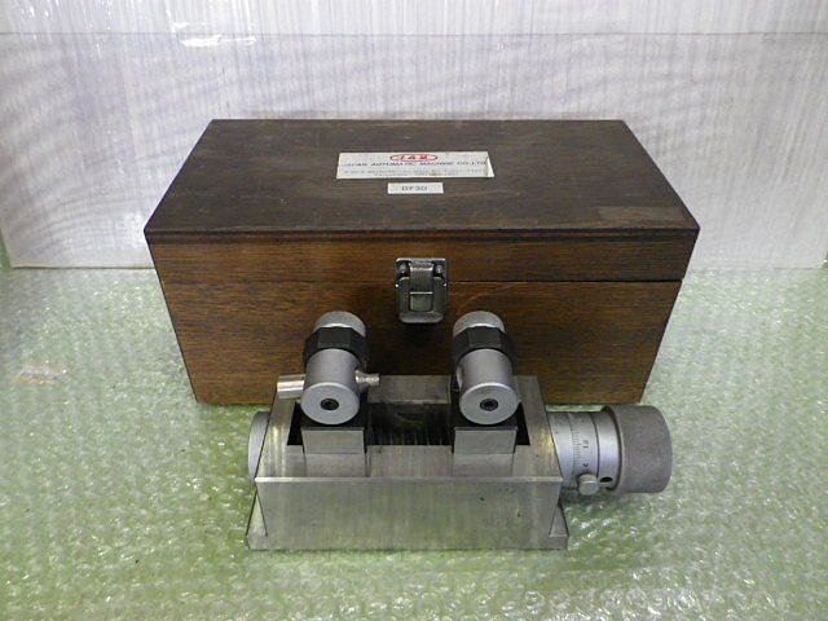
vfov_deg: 54.9
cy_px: 310
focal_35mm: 25
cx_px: 414
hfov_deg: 69.4
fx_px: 598
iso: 400
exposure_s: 1/20
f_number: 3.5
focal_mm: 4.5
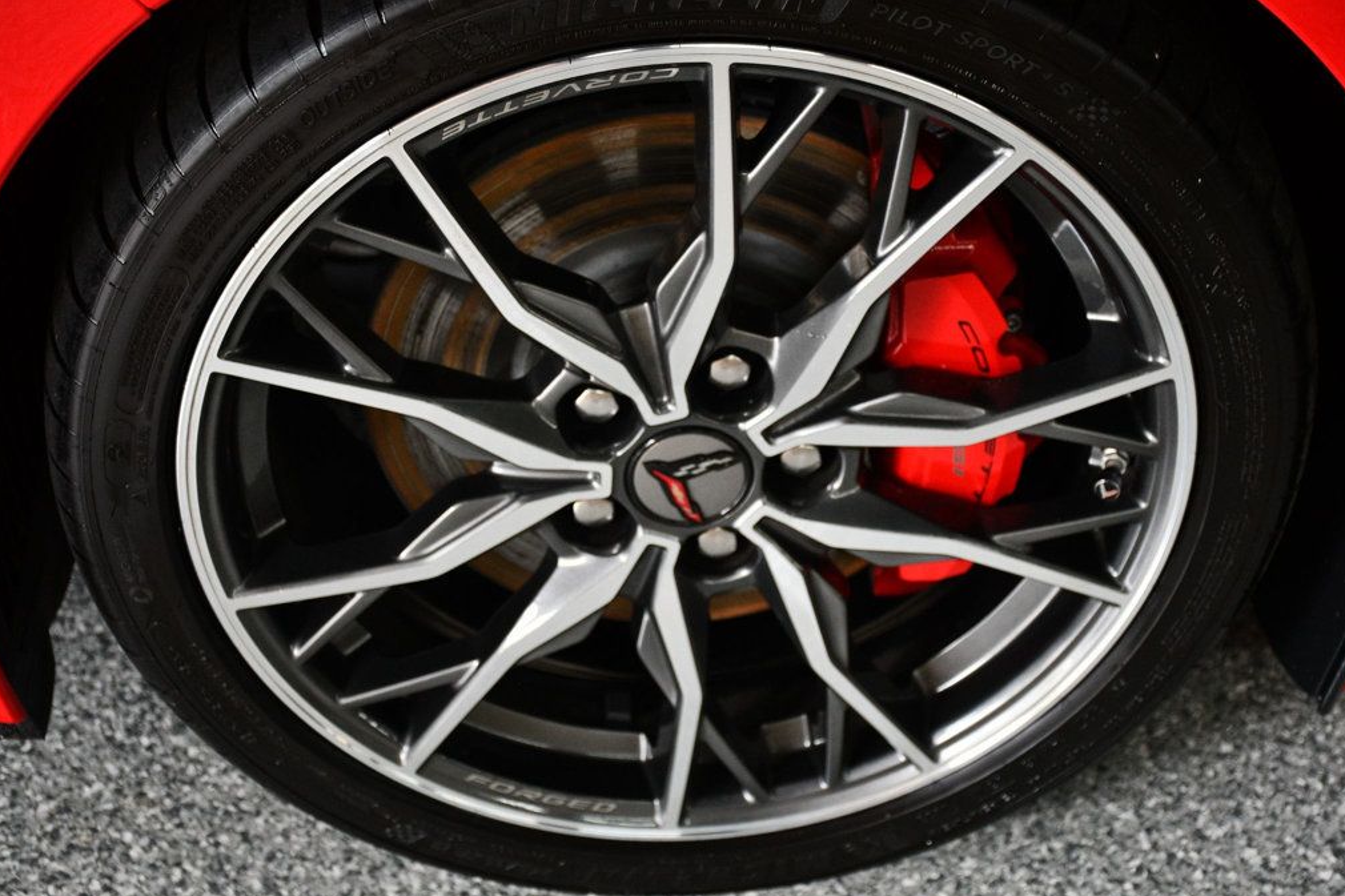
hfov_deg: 27.7
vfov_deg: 18.7
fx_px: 2727
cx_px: 672
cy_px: 453
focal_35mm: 73
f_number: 4.5
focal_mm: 48
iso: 1400
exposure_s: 1/125
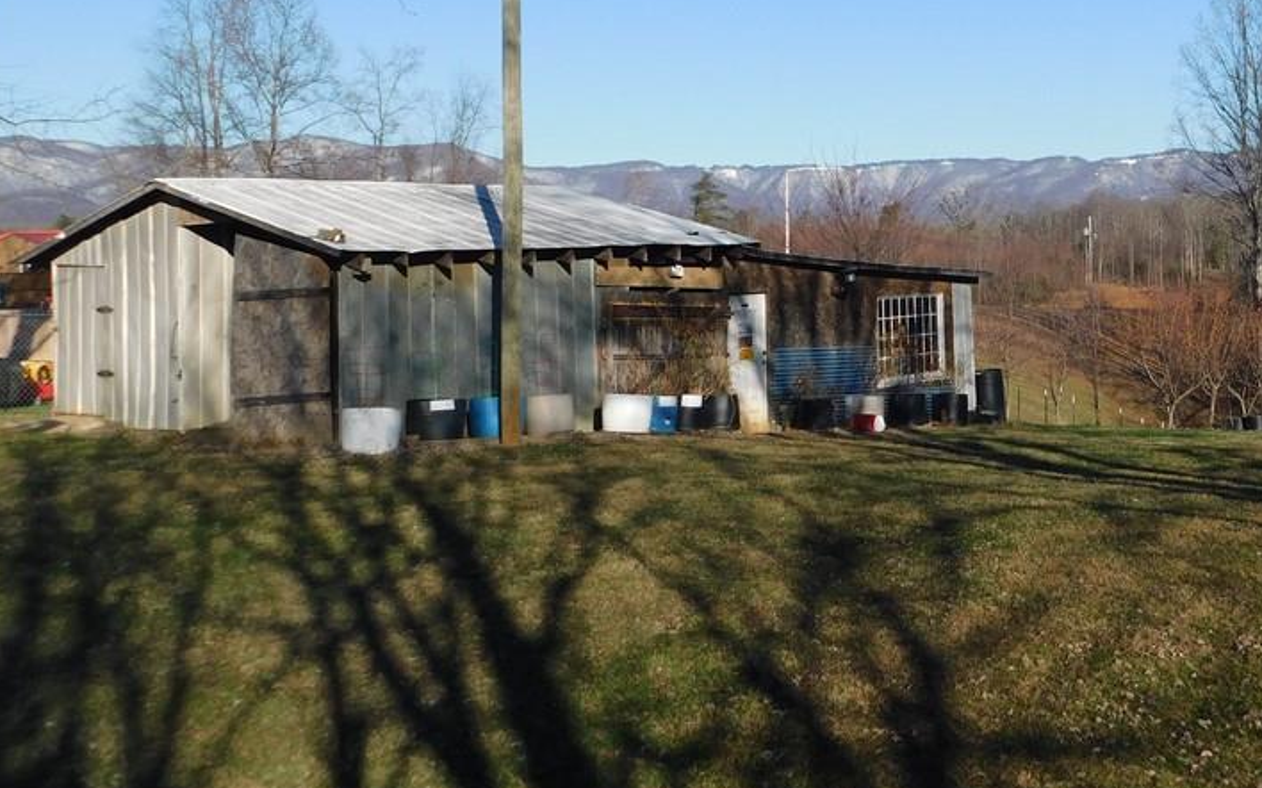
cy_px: 216
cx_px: 898
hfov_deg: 42.5
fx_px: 1582
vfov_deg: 27.7
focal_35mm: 46
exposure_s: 1/400
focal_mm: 5.3
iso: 125
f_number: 6.4
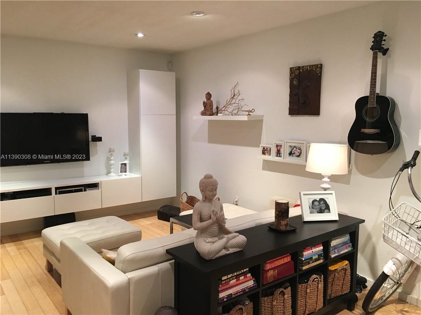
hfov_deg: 61.7
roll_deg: -1.2
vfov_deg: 48.2
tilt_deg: -6.1
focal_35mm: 29
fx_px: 353
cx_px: 210
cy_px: 158
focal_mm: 4.15
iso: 125
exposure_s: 1/30
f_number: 2.2
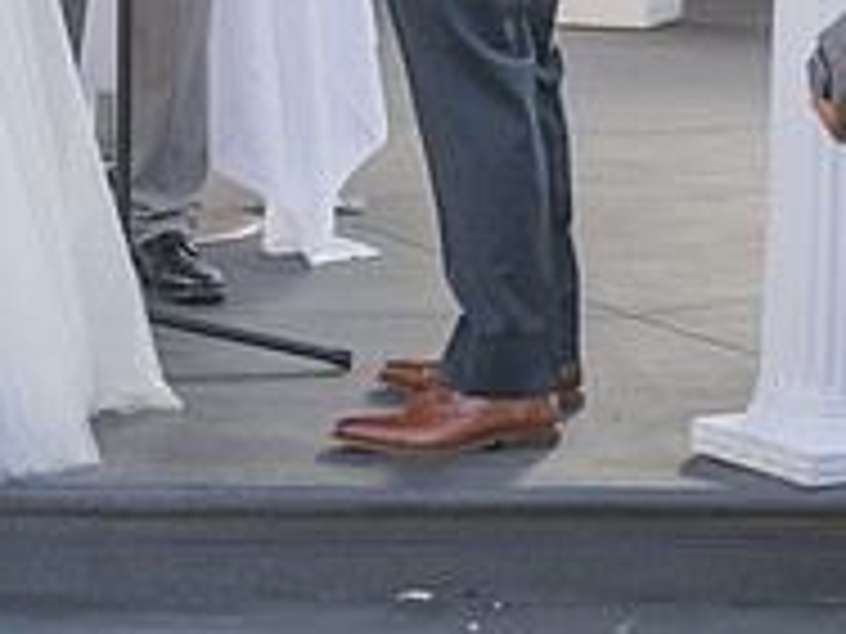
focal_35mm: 208
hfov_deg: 9.5
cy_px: -218
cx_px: 108
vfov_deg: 7.1
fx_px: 5083
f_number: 2.8
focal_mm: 70
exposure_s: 1/1000
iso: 400
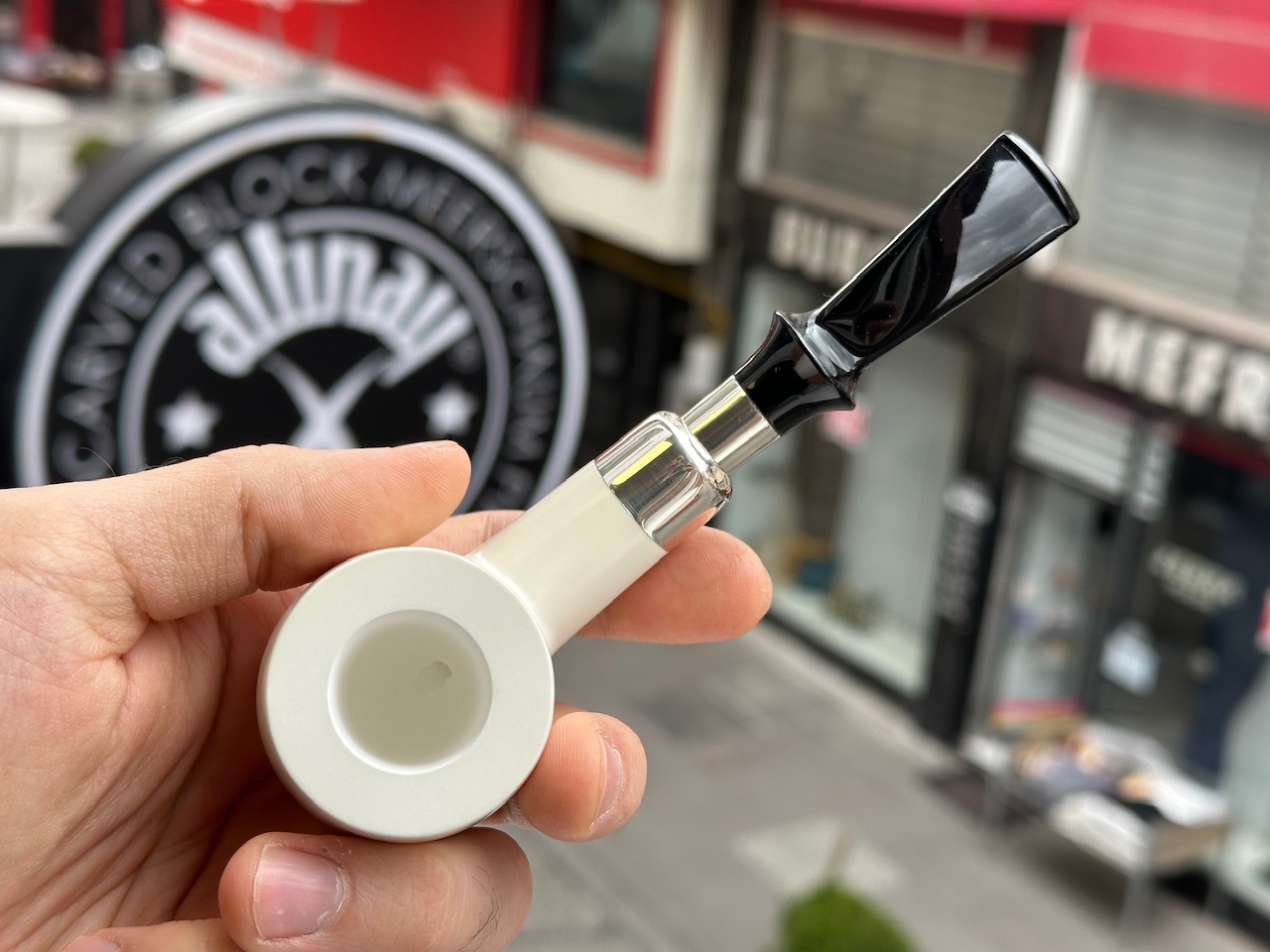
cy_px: 476
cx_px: 635
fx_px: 1761
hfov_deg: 39.7
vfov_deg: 30.3
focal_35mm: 48
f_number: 1.78
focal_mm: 6.86
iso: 64
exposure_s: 1/558
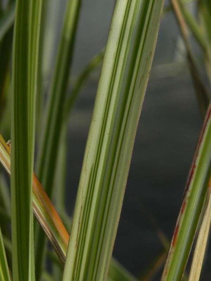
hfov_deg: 17.4
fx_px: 691
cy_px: 140
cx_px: 106
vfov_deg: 23.0
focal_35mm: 85
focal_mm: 15.1
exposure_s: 1/2000
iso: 160
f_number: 4.5
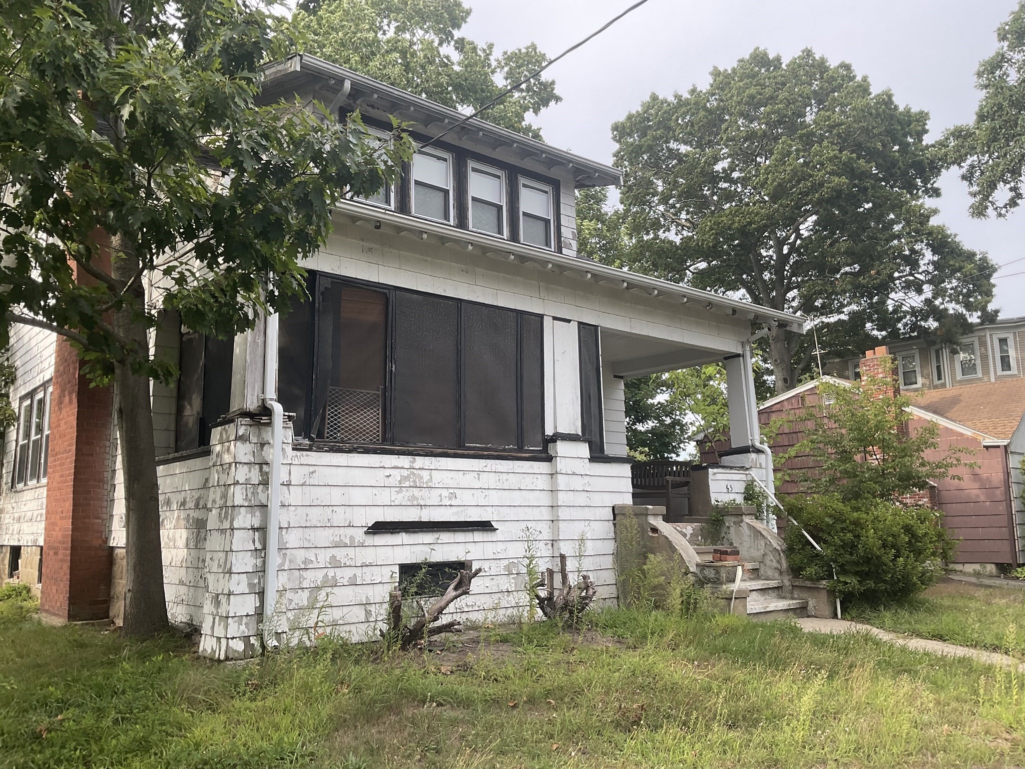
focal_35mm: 29
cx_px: 512
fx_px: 859
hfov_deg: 61.7
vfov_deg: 48.2
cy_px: 384
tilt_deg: +10.3
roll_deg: +1.3
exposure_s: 1/272
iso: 16
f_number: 1.8
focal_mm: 3
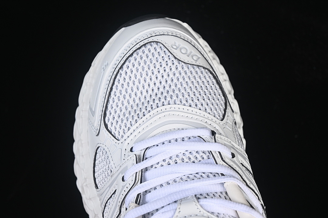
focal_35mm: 75
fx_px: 683
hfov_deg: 27.0
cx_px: 164
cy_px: 109
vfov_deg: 18.2
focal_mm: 50
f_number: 7.1
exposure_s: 1/60
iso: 160
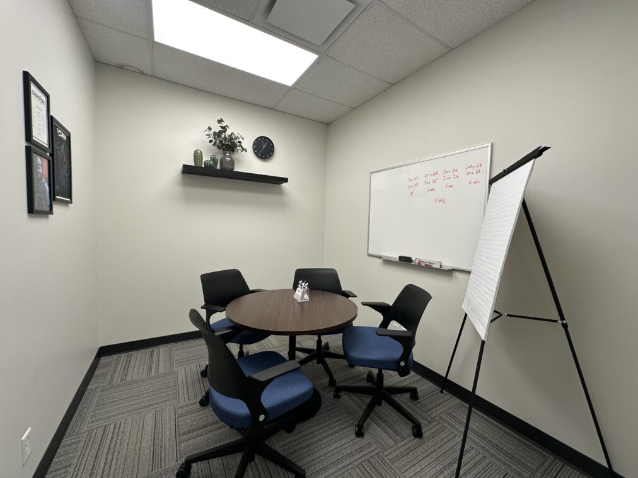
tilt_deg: -2.6
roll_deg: -1.5
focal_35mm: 14
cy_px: 239
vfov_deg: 85.7
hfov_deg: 102.1
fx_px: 258
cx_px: 319
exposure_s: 1/120
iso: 100
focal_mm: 2.22
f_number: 2.2
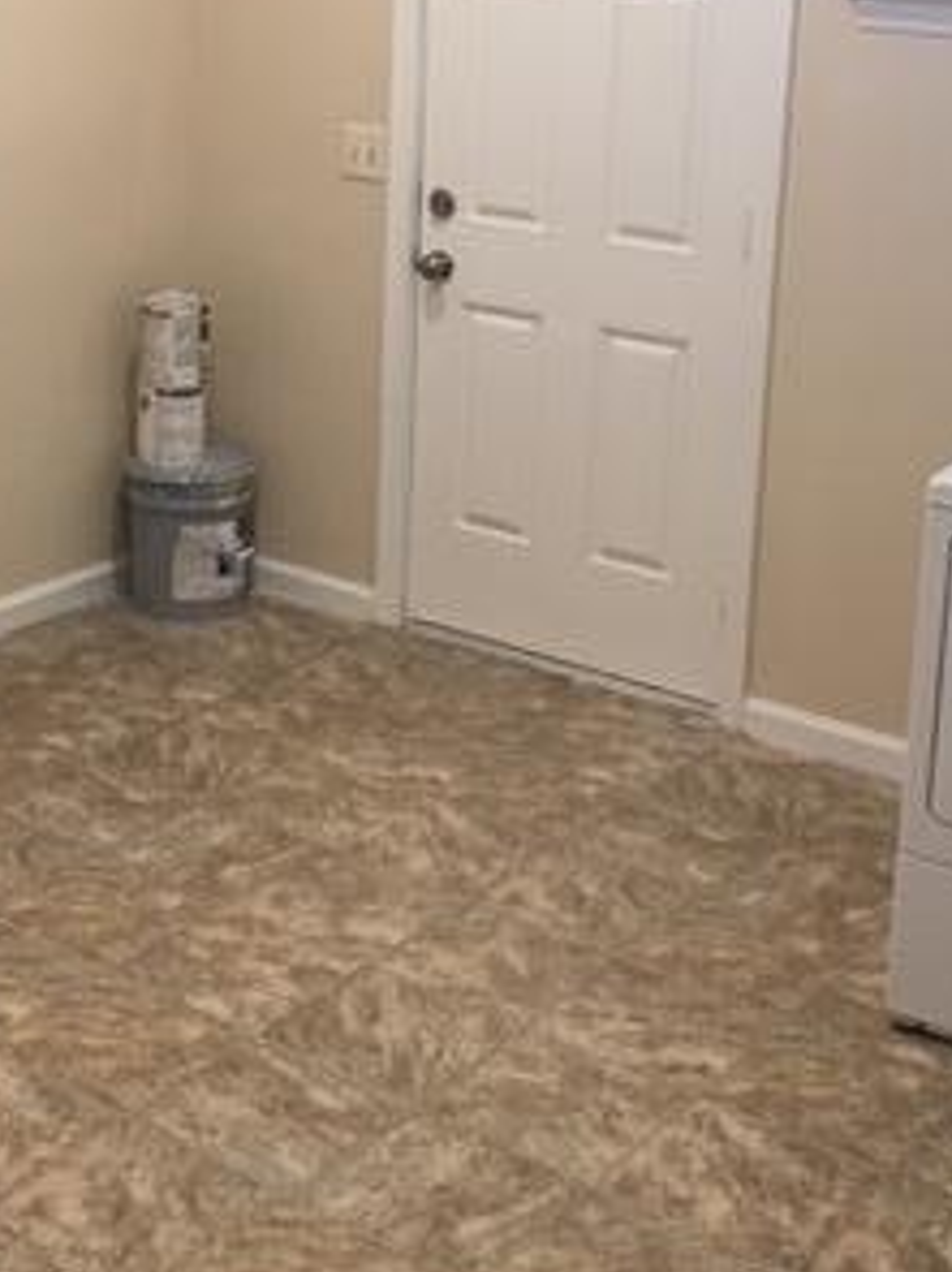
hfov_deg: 23.0
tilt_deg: -15.7
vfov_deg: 30.3
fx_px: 2312
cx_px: 220
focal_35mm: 63
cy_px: 354
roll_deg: +0.0
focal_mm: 4.15
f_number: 2.2
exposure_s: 1/30
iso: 125
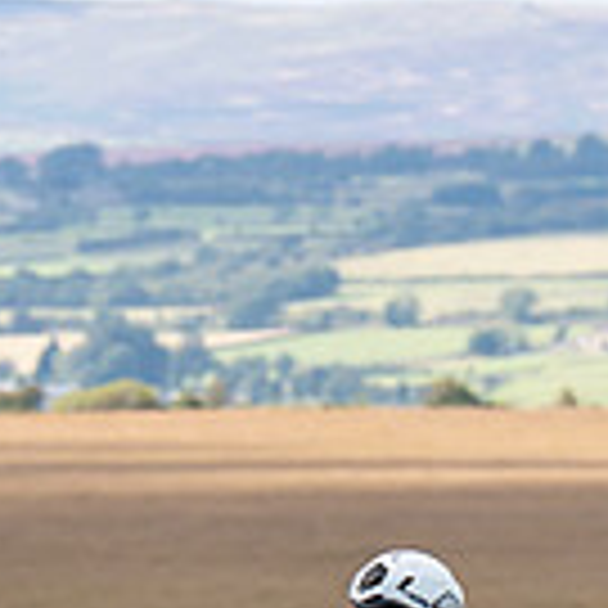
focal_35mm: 887
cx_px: 364
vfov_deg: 2.0
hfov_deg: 2.0
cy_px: 393
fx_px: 17626
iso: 100
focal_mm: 108
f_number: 4
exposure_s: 1/800
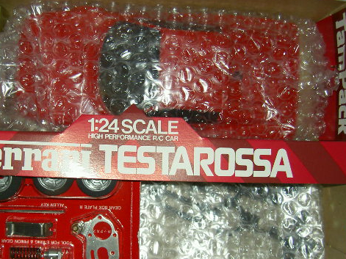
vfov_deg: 27.5
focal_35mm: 53
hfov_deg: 35.9
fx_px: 530
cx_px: 119
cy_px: 147
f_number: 2.8
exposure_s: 1/59.5
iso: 100
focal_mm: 8
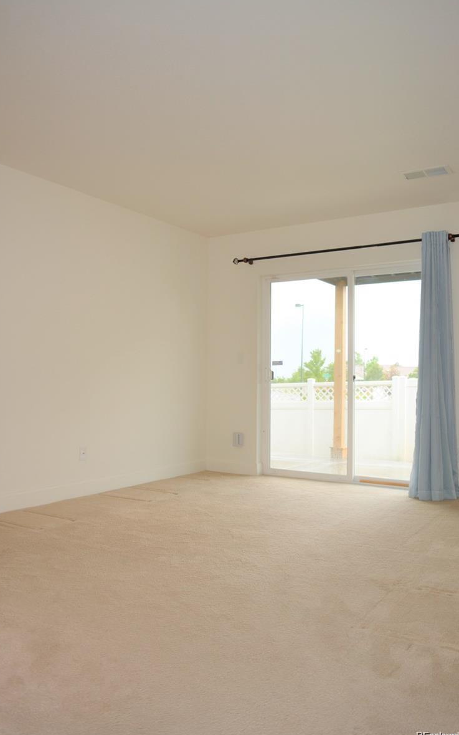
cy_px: 369
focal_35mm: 28
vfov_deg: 66.5
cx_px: 220
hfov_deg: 44.5
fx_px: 560
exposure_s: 1/125
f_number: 3.5
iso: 220
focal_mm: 18
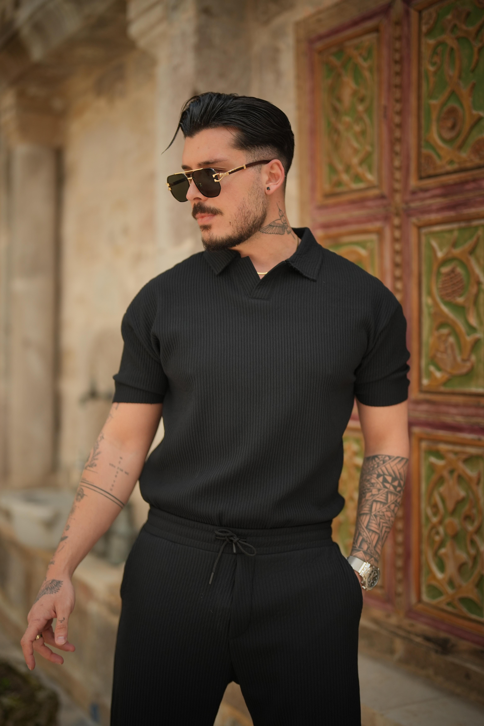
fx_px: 1008
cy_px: 363
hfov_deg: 27.0
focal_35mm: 50
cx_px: 242
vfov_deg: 39.6
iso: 320
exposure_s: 1/1000
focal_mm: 50
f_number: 1.2
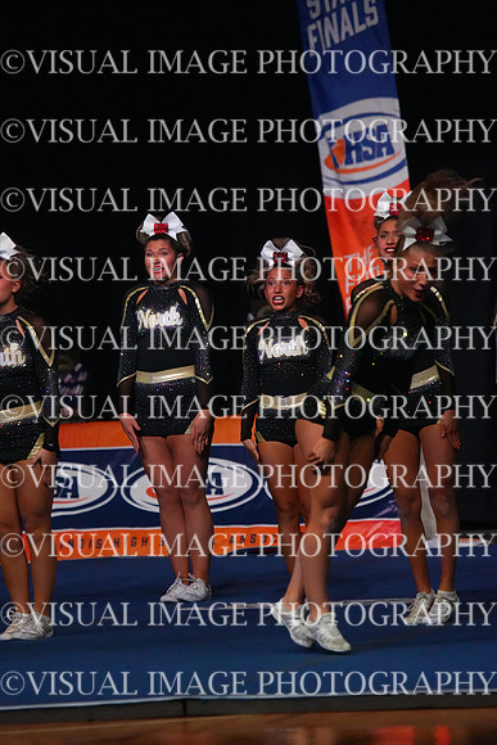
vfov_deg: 7.9
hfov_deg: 5.3
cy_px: 372
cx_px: 248
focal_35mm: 260
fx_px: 5381
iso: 16000
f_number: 5.6
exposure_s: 1/1250
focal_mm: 260
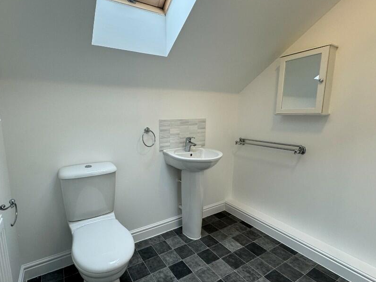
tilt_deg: -10.4
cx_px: 162
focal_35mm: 18
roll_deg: -0.1
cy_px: 145
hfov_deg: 87.2
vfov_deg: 71.6
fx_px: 196
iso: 160
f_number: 2.2
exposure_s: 1/100
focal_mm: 2.22
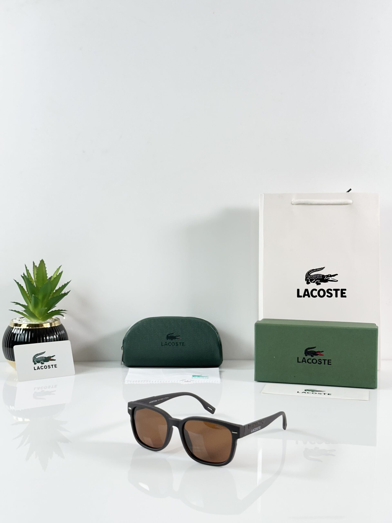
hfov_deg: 30.3
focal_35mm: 48
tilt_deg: -4.9
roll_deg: -0.3
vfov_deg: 39.7
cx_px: 196
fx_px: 725
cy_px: 262
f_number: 1.78
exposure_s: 1/100
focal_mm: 6.86
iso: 64
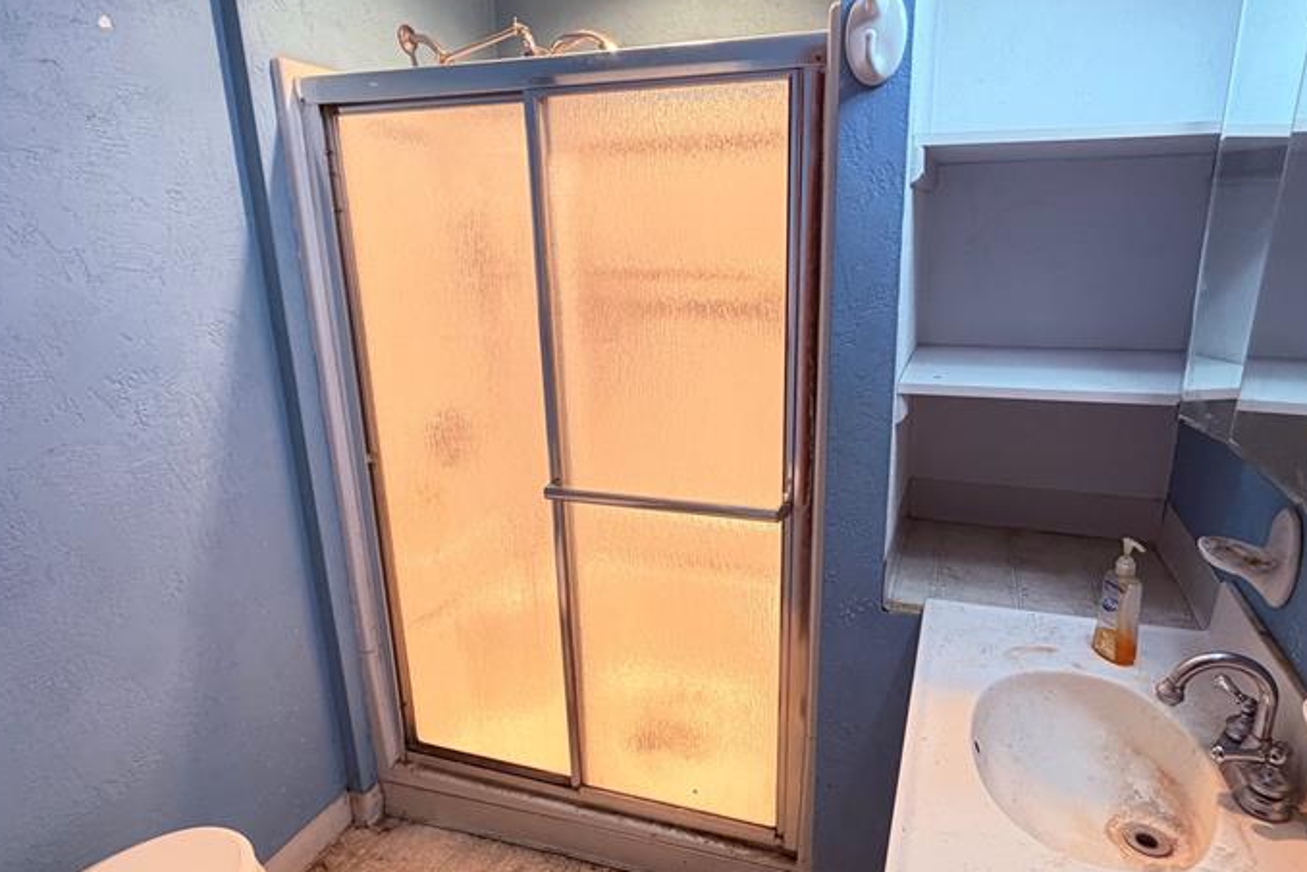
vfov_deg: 57.1
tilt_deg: -17.0
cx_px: 717
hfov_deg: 78.4
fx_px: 799
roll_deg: +0.6
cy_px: 475
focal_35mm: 22
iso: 200
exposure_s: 1/60
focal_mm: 2.22
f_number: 2.2
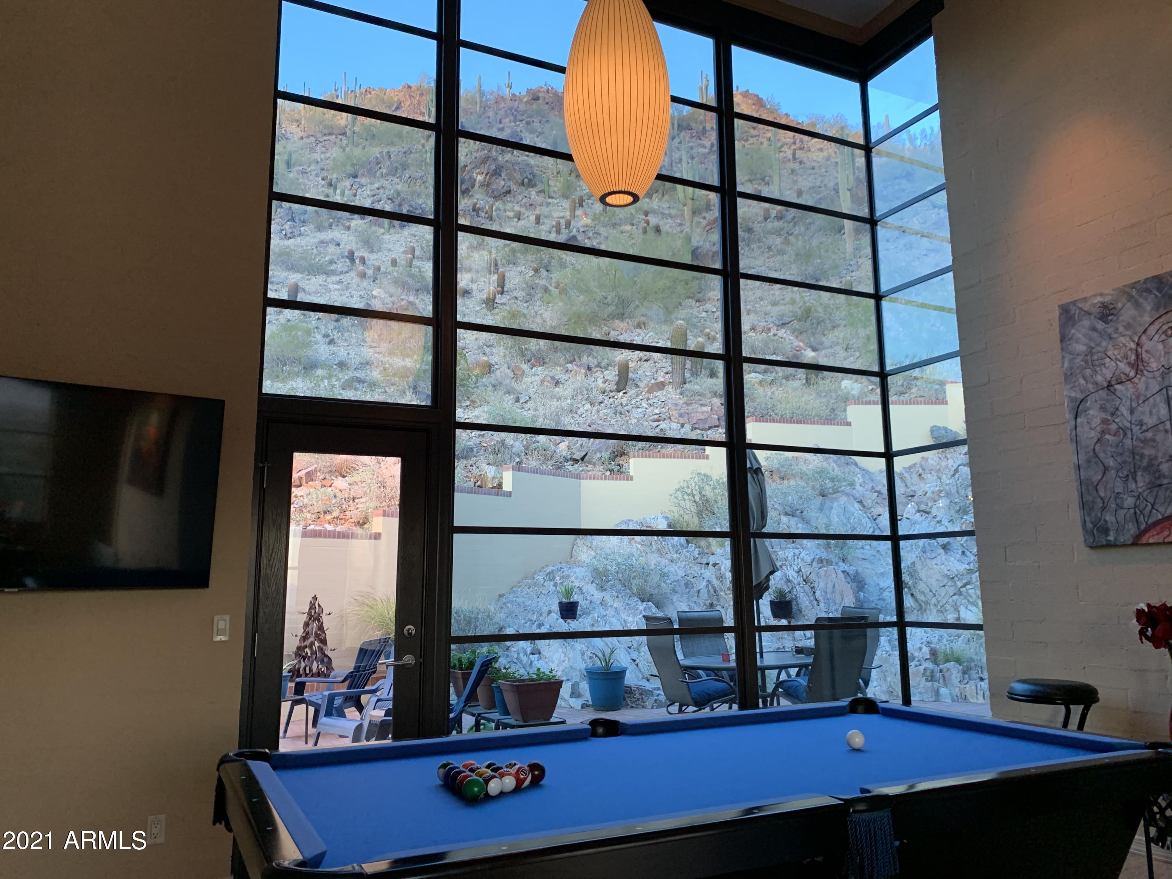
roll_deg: +0.8
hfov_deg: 67.3
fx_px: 880
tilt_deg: +9.2
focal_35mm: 26
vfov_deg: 53.1
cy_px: 440
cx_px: 586
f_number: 1.8
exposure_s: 1/60
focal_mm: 4.25
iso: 125
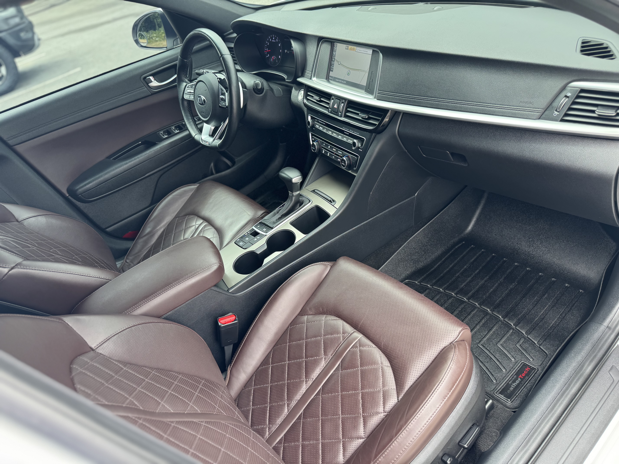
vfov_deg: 56.8
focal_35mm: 24
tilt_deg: -38.0
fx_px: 429
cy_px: 232
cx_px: 310
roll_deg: +16.2
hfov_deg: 71.6
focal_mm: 6.76
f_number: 1.78
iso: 64
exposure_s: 1/121
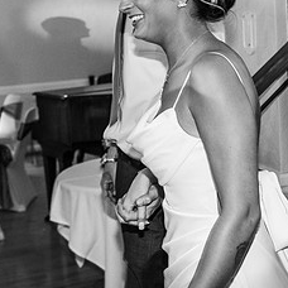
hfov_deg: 26.5
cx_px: 147
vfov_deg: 26.1
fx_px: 612
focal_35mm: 65
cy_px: 68
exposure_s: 1/60
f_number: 2.2
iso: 640
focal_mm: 20
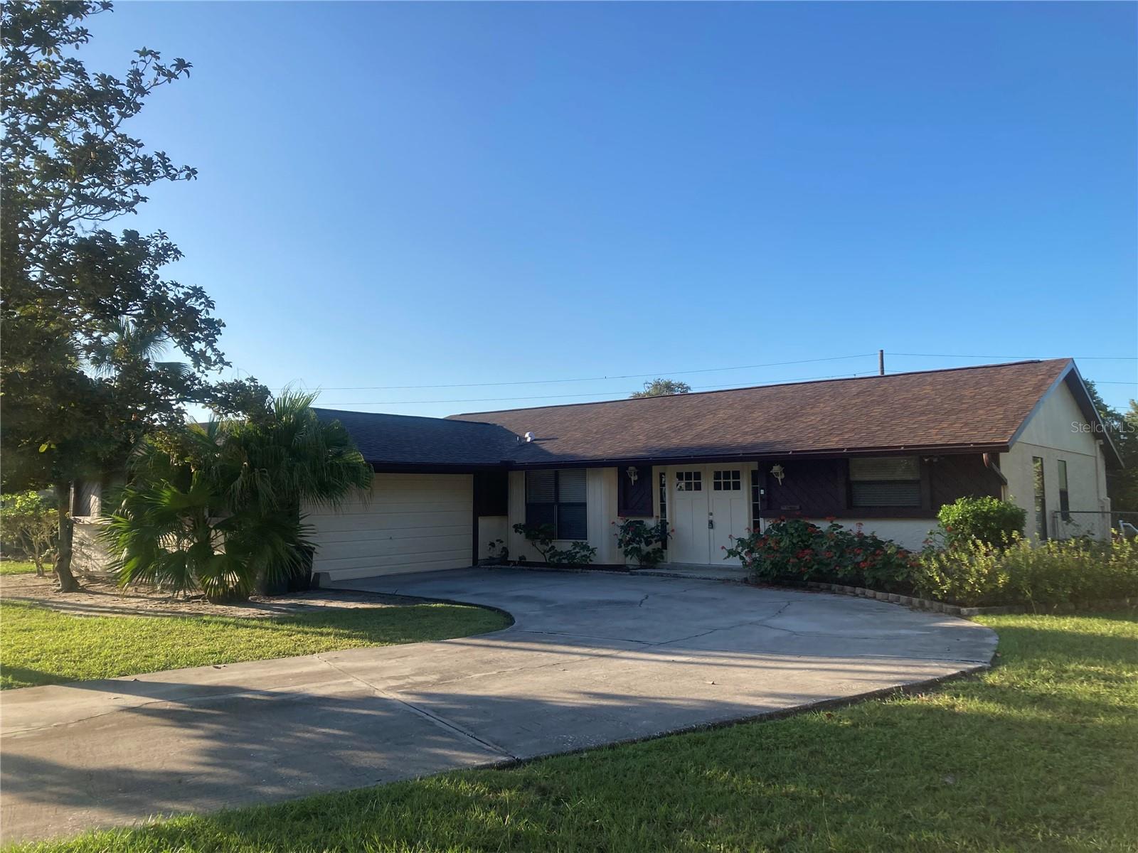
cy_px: 426
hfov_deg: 63.4
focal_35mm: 28
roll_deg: -0.7
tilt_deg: +8.9
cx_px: 569
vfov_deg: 49.7
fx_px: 920
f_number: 1.8
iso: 20
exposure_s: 1/1389
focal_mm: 3.99
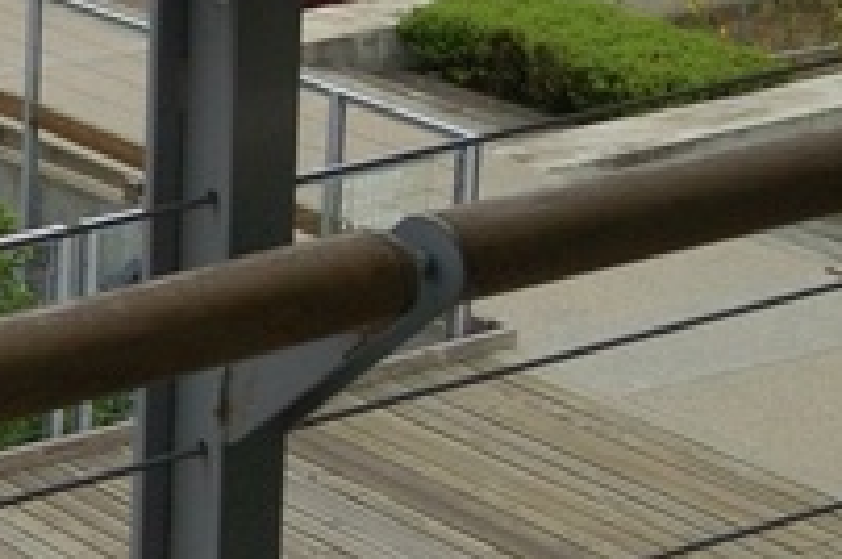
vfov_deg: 9.3
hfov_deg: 12.2
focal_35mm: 137
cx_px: -1138
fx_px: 3199
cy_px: -582
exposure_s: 1/500
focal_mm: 18
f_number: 6.3
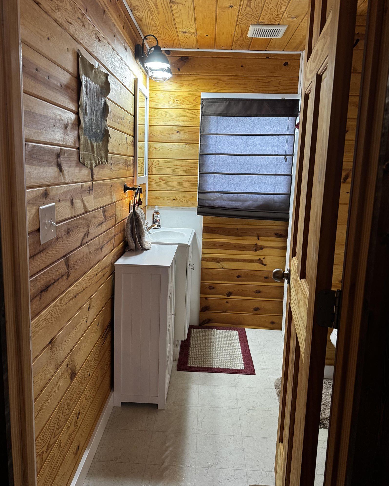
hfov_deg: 53.2
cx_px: 187
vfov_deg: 64.0
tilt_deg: -9.8
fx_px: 389
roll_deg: -1.0
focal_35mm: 27
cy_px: 227
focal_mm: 6.76
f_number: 1.78
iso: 250
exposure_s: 1/60
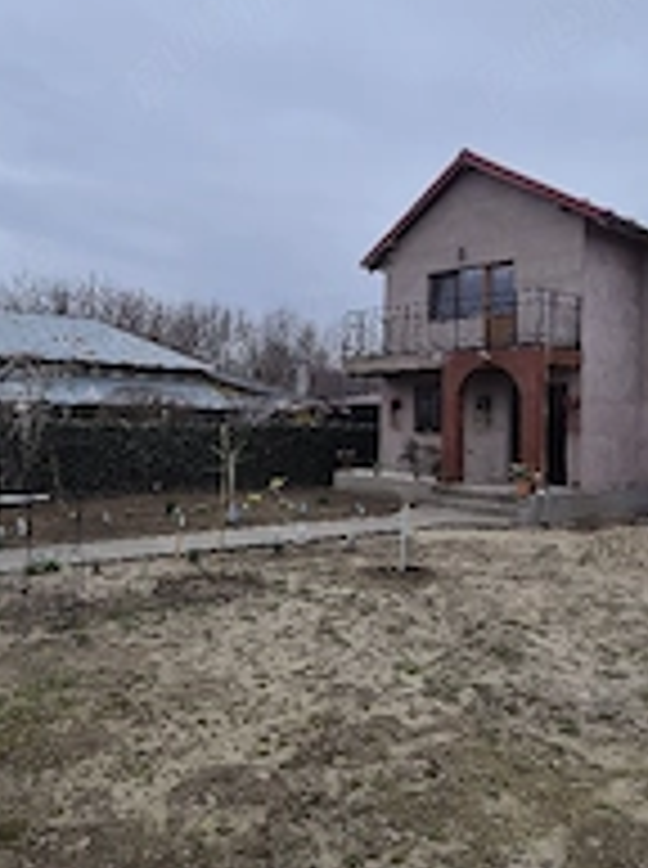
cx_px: 356
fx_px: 676
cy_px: 396
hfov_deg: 51.1
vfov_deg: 65.3
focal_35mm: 27
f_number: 2.2
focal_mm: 2.2
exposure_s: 1/1429
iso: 50
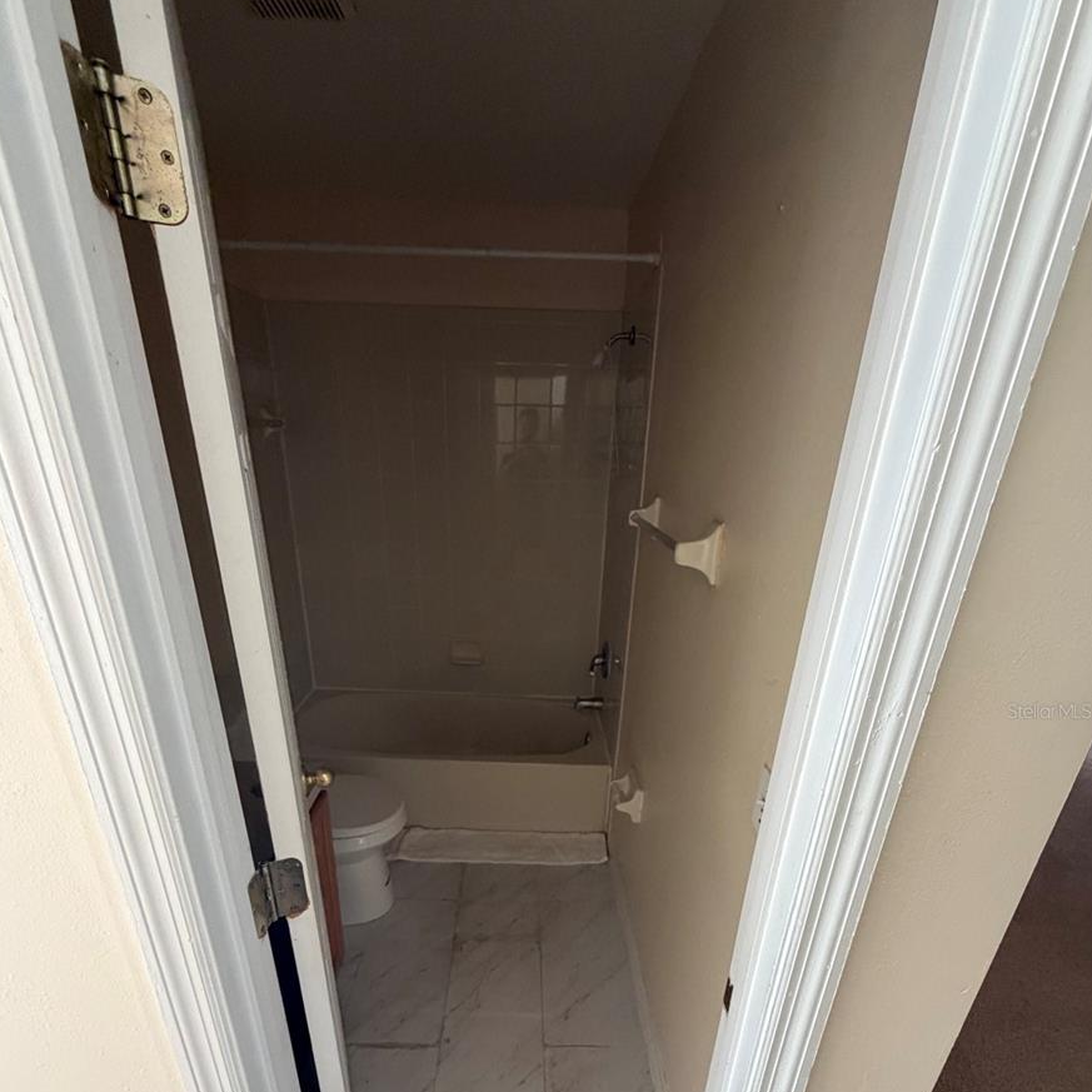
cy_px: 710
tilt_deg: -23.8
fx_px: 607
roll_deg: -2.8
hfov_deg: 84.0
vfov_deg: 81.7
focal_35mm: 17
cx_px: 533
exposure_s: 1/84
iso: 320
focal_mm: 2.22
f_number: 2.2
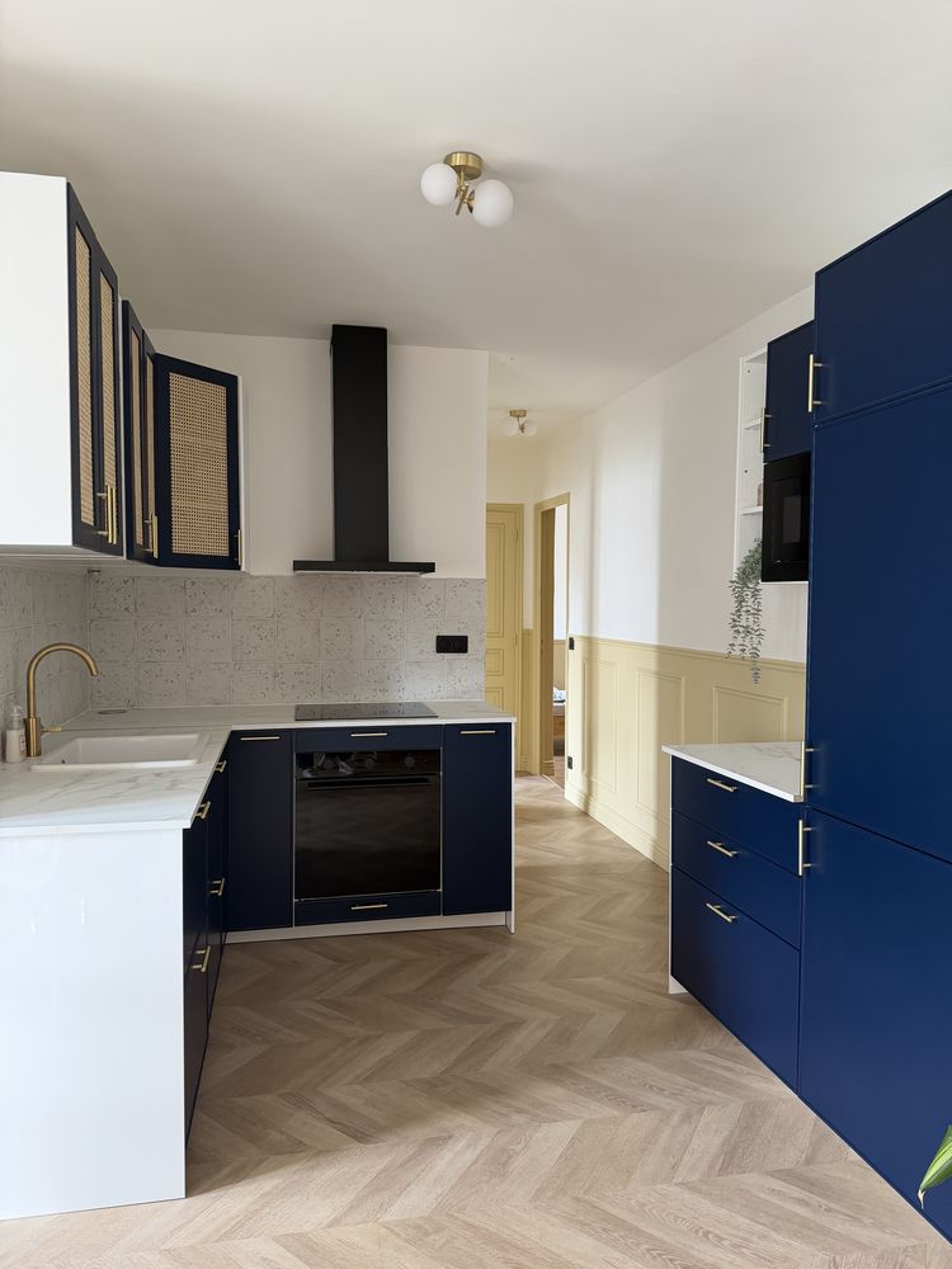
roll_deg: -0.7
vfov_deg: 71.6
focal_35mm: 24
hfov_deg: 56.8
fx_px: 880
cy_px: 634
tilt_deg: -3.1
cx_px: 476
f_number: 1.78
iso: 200
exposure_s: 1/81
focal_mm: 6.76
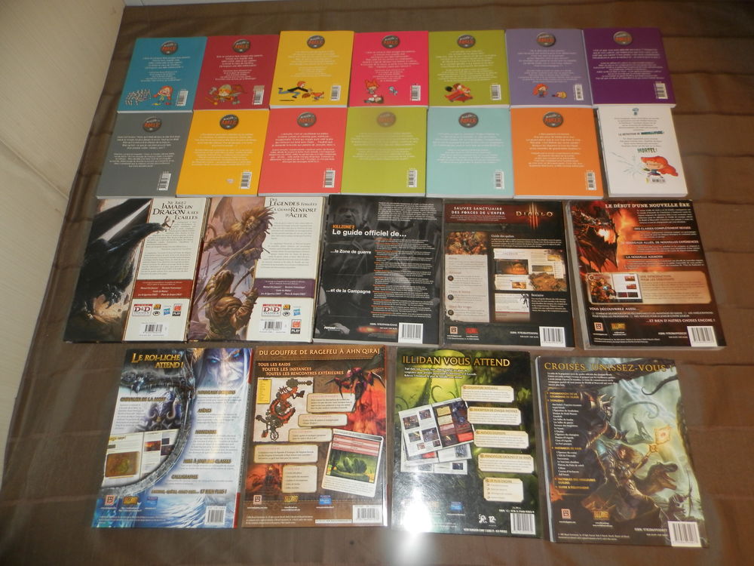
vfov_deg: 54.9
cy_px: 283
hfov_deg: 69.4
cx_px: 377
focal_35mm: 25
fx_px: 545
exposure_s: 1/30
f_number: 3.1
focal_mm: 4.5
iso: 100
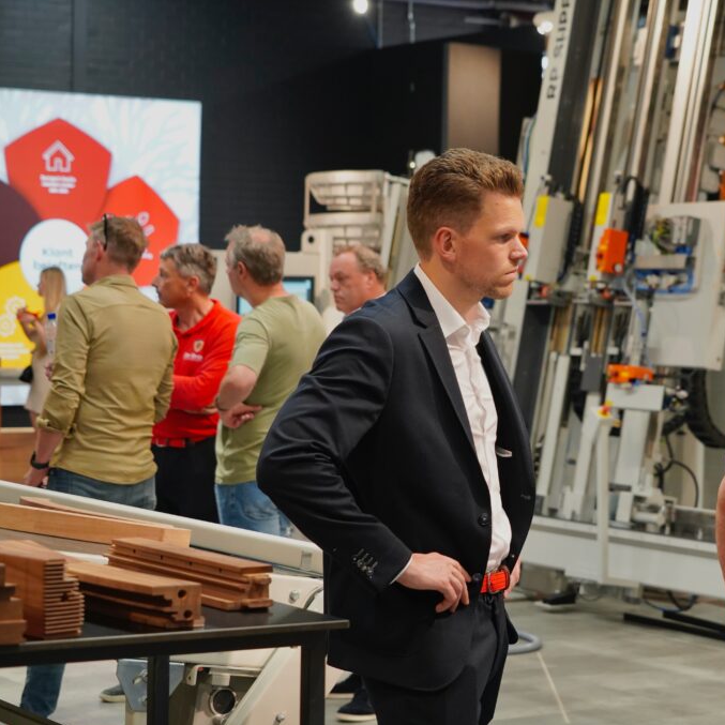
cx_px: 546
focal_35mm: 90
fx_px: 2133
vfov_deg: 19.3
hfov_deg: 19.2
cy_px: 365
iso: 2500
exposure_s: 1/80
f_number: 5.6
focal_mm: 70
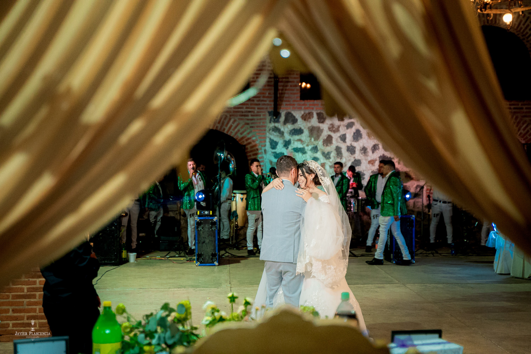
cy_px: 177
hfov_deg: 32.4
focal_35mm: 62
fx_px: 914
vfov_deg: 21.9
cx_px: 266
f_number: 3.2
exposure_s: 1/200
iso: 5000
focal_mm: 62
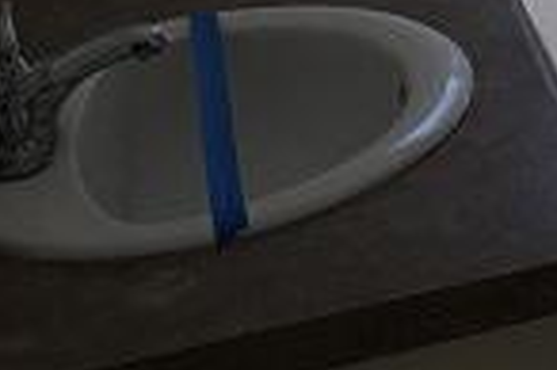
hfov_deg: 14.0
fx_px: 1916
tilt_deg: -13.2
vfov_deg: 10.5
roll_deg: +1.0
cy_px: -229
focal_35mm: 124
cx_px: 1106
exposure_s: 1/422
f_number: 2.2
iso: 25
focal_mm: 4.15
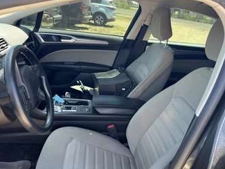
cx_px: 125
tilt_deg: -23.0
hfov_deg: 56.7
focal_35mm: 32
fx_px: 208
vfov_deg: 44.0
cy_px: 100
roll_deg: -10.4
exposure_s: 1/172
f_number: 1.6
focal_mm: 5.1
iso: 50
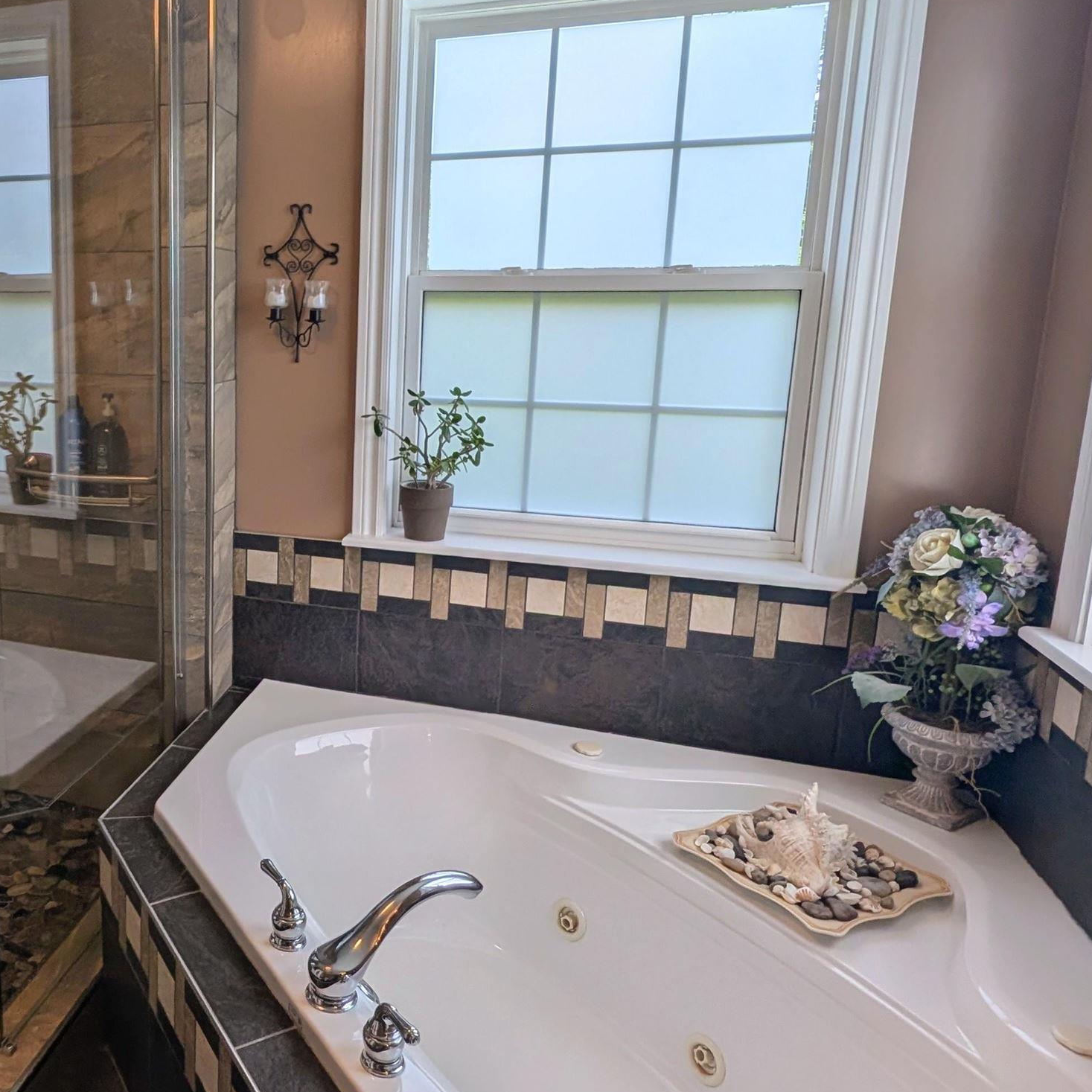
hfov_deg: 60.3
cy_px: 484
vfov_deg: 64.8
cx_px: 232
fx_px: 857
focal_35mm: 24
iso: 42
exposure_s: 1/247
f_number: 2.2
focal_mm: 1.95
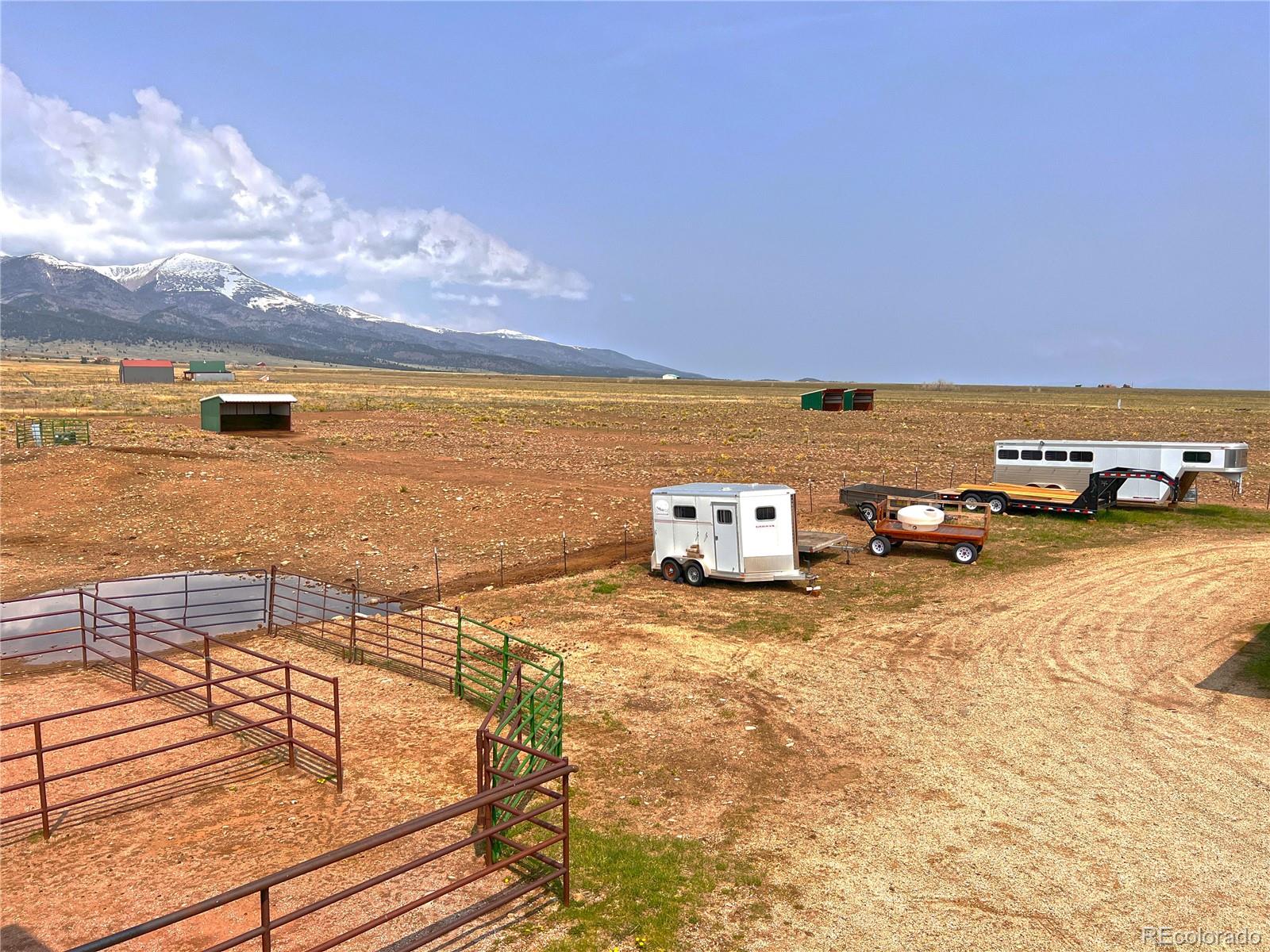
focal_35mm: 26
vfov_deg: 53.1
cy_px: 476
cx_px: 635
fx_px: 954
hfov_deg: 67.3
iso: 50
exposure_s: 1/7463
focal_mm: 5.7
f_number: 1.5
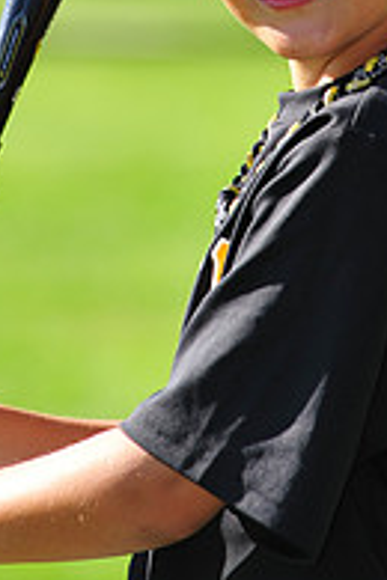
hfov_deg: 3.0
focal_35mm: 461
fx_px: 7433
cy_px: -178
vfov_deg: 4.5
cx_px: 173
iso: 200
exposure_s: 1/640
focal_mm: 155
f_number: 5
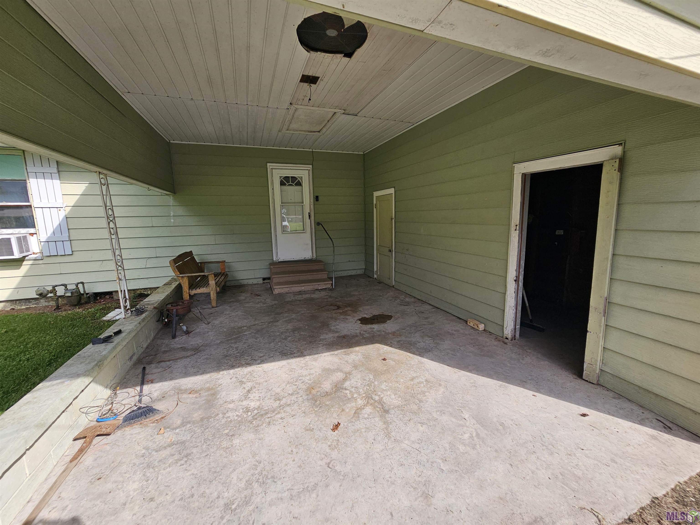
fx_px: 263
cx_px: 350
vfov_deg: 89.9
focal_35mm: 13
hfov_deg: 106.2
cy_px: 262
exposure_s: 1/1090
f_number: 2.2
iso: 50
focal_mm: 2.2
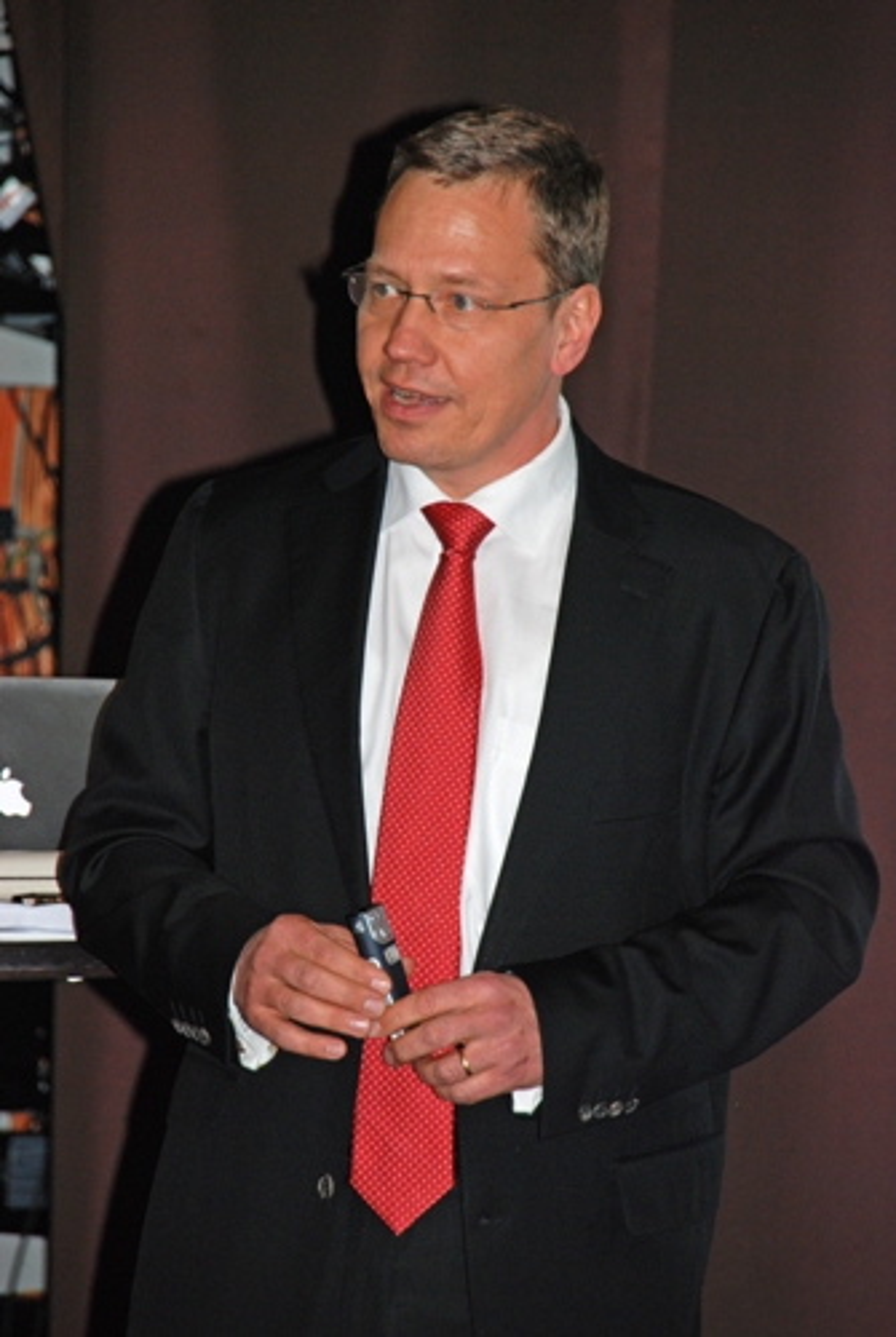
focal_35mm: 255
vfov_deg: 8.1
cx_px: 448
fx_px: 9486
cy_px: 668
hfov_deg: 5.4
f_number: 6
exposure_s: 1/60
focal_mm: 170
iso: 400
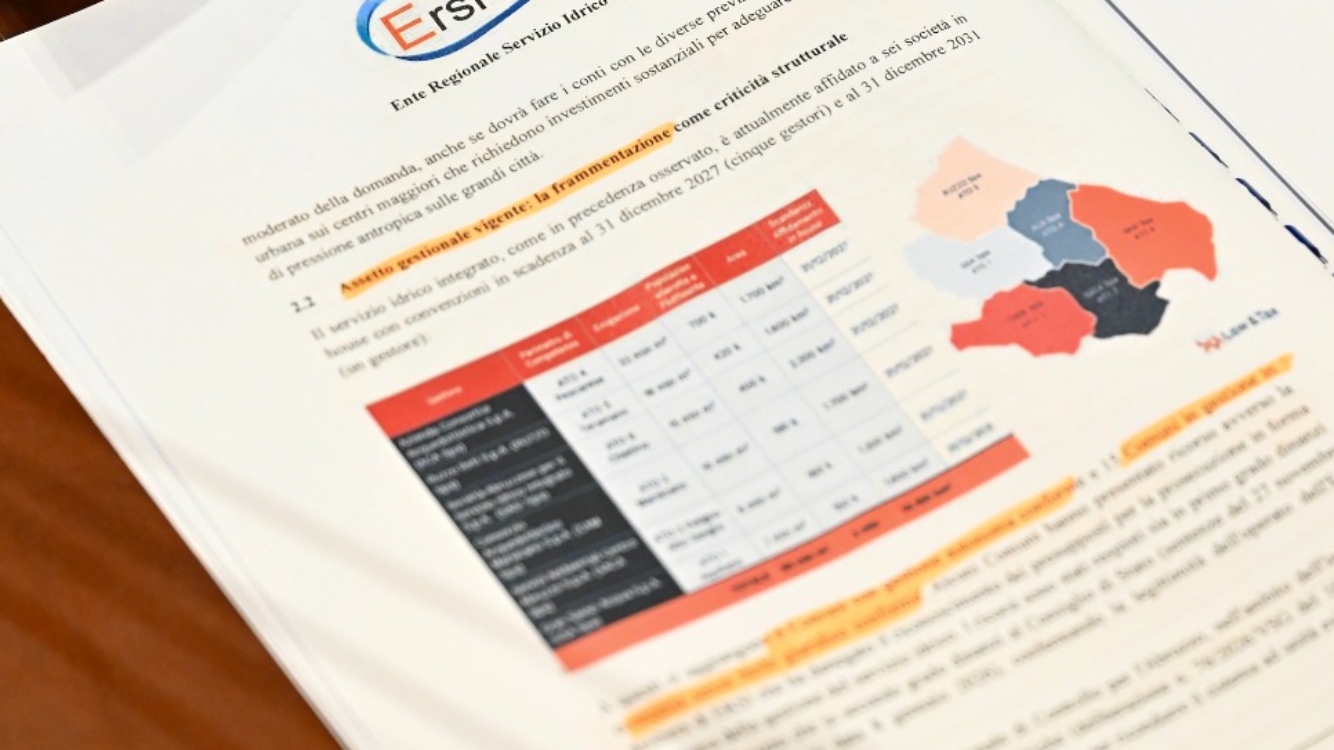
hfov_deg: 17.4
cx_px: 805
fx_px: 4350
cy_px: 130
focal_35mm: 123
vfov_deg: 9.8
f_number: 4.5
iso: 3200
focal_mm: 70
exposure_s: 1/250
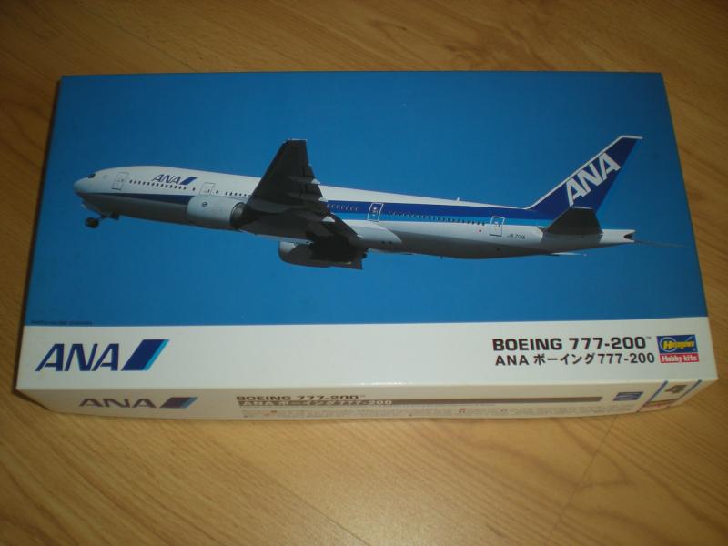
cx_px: 364
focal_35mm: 38
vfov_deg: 37.7
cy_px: 273
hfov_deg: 49.0
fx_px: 799
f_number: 3.1
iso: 64
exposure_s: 1/50.7
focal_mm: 6.3
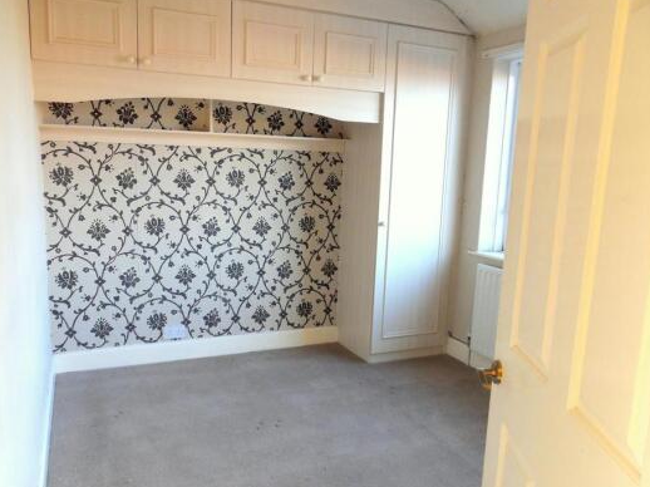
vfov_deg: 51.3
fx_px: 507
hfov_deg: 65.3
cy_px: 248
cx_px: 322
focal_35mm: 27
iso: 100
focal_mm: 4.2
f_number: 3.3
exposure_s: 1/30
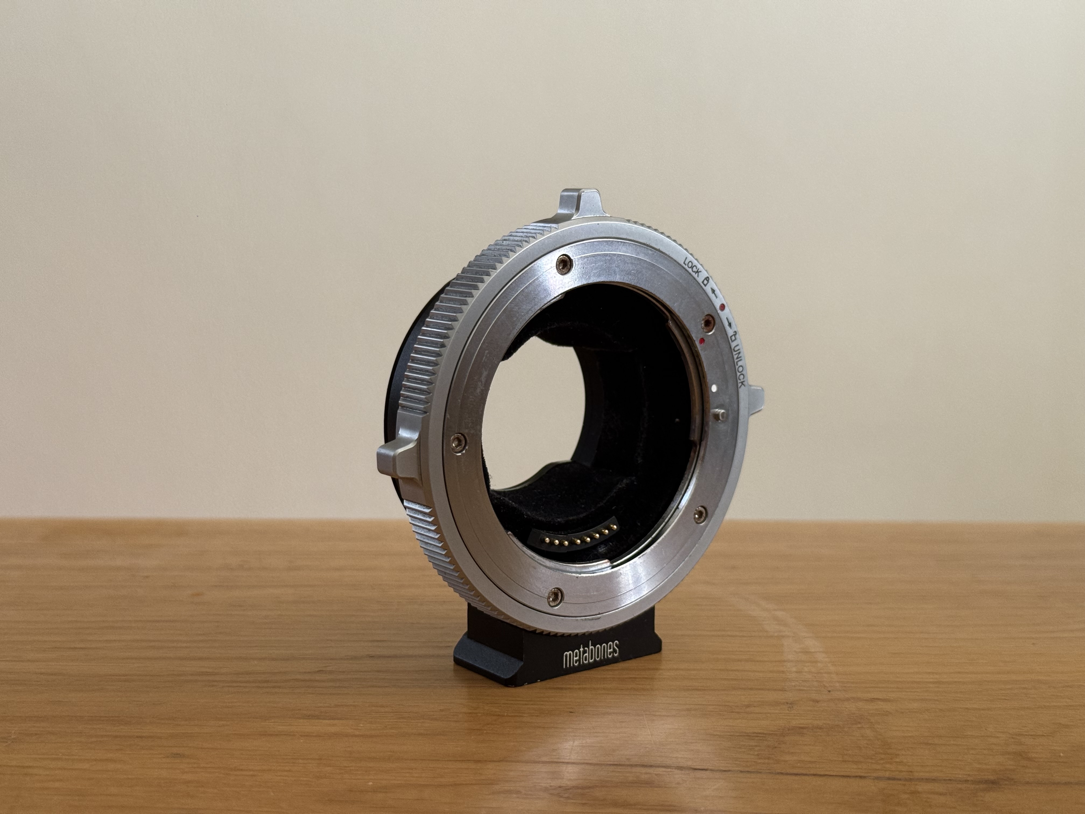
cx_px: 542
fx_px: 1505
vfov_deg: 30.3
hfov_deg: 39.7
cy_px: 407
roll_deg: -0.4
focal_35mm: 48
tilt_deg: -8.7
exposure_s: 1/60
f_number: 1.78
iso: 125
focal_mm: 6.76
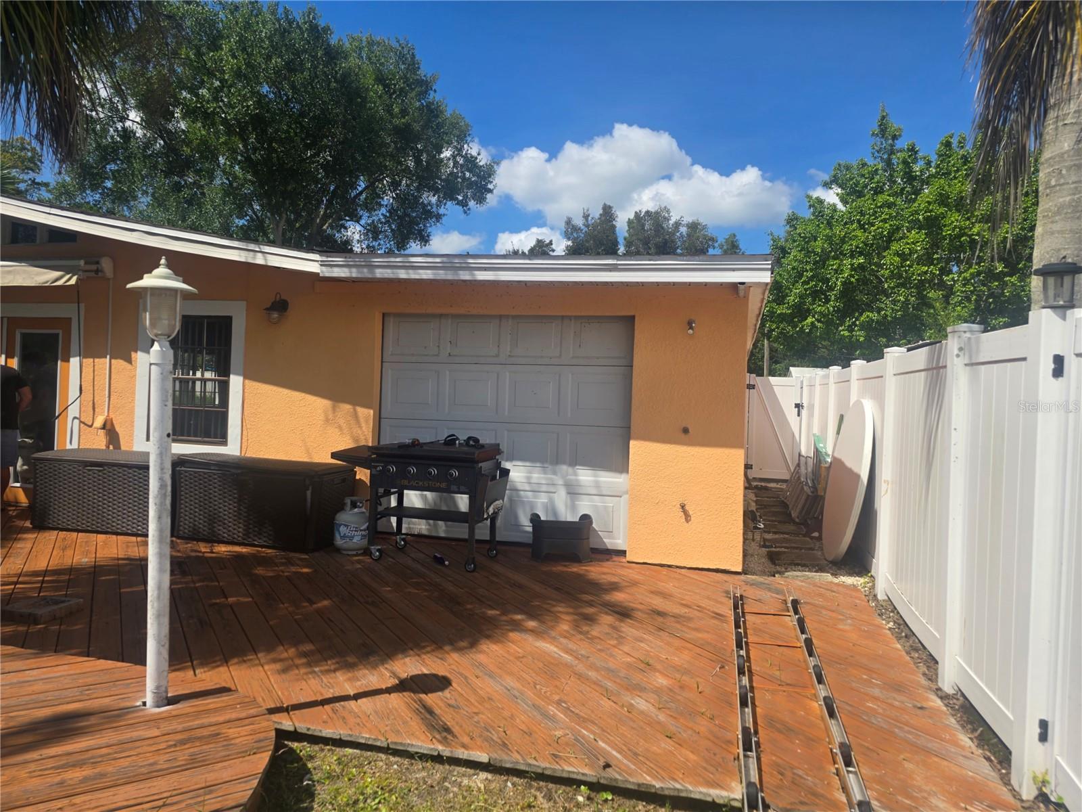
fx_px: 719
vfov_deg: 58.9
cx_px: 541
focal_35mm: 23
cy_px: 406
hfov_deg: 73.9
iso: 12
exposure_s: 1/947
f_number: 1.7
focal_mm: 6.3
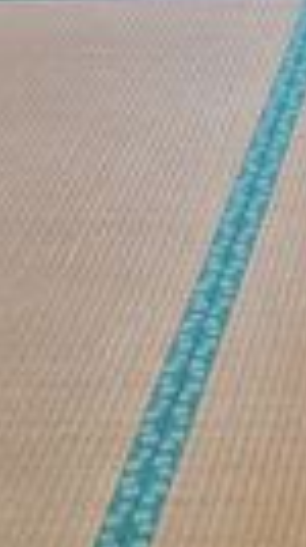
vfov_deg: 17.2
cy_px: -86
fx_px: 1738
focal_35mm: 120
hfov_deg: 9.7
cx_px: 506
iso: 25
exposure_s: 1/50
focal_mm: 5.54
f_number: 1.8
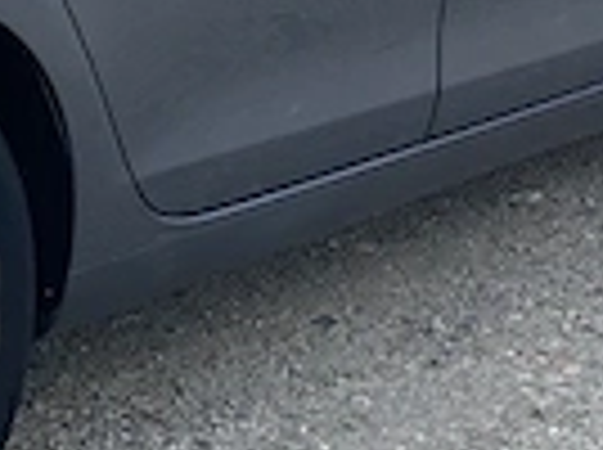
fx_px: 4052
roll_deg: +0.1
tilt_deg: -8.8
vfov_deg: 6.3
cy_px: -292
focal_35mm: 233
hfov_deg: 8.4
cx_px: -225
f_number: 2.4
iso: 16
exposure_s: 1/331
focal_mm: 6
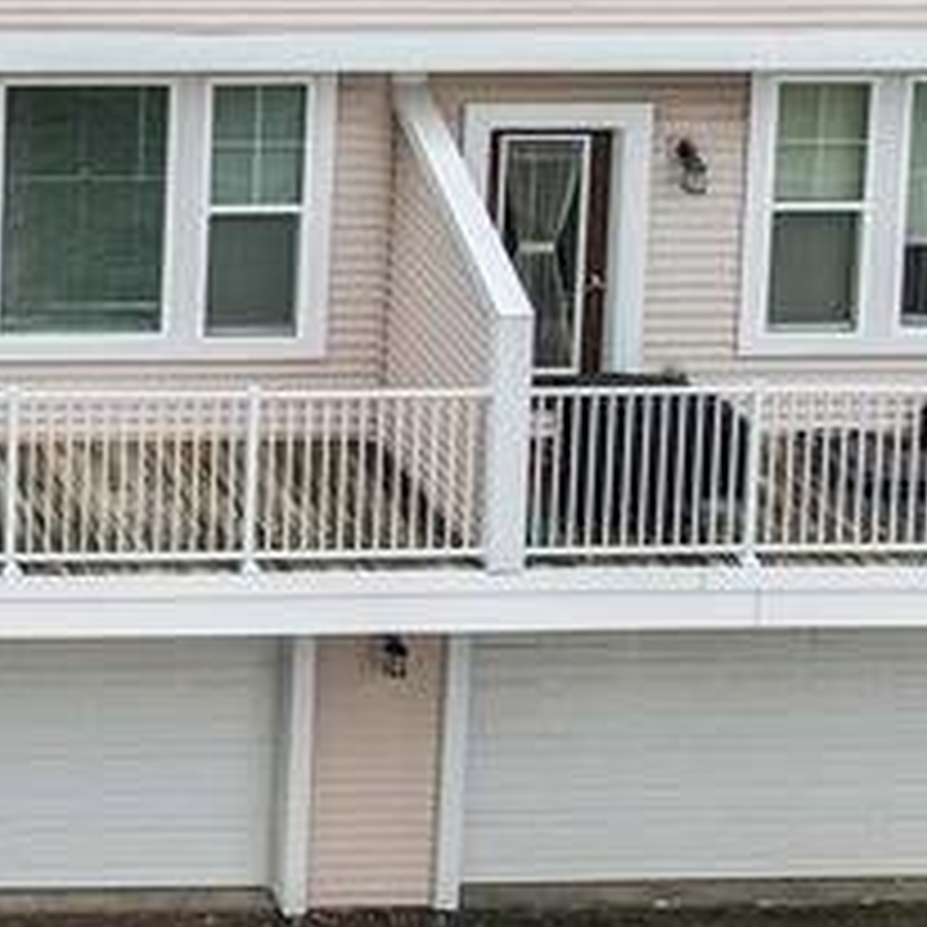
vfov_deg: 18.1
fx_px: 2818
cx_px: -1012
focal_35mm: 93
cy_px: -36
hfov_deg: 14.8
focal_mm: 8.38
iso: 120
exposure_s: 1/40
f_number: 2.8
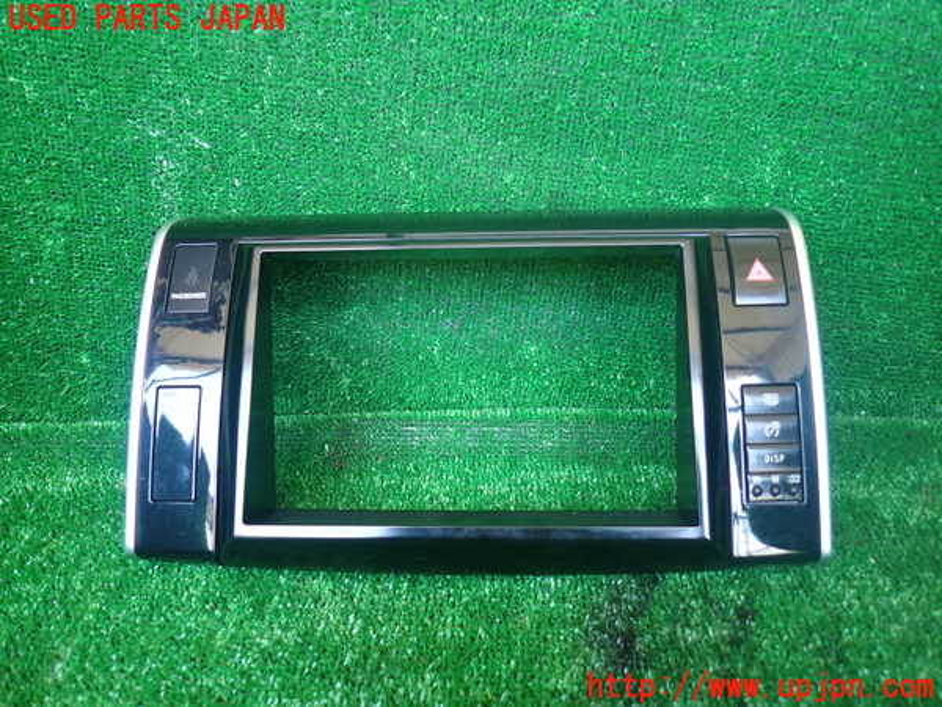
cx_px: 471
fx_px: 680
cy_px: 354
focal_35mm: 25
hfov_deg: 69.4
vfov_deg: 54.9
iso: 200
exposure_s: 1/40
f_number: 2
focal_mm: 4.5
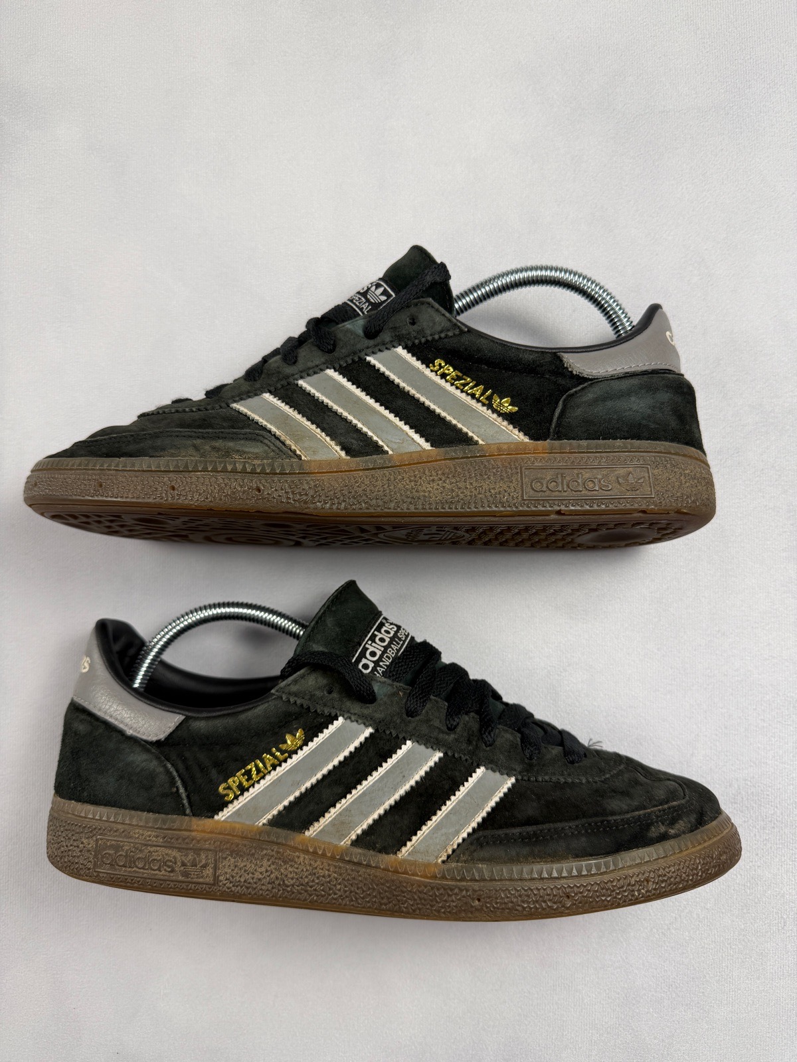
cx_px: 398
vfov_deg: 71.6
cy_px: 531
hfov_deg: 56.8
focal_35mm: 24
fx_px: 737
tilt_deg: -74.8
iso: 64
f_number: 1.78
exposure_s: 1/169
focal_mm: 6.76
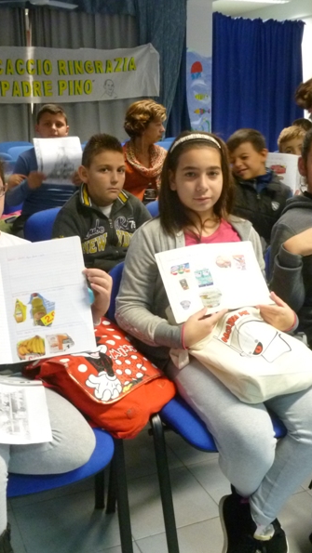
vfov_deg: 49.4
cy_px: 275
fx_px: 603
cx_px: 181
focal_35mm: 41
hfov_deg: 29.0
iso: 400
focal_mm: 5
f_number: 3.3
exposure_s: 1/13
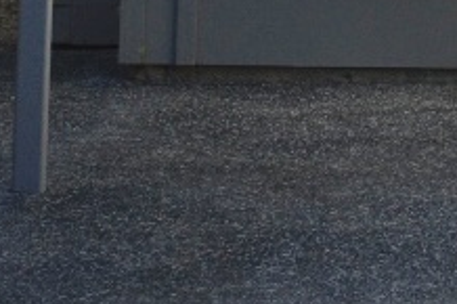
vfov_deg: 5.6
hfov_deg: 8.0
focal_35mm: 236
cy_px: -493
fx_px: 2994
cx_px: 1168
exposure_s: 1/500
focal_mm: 24
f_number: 11
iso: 200
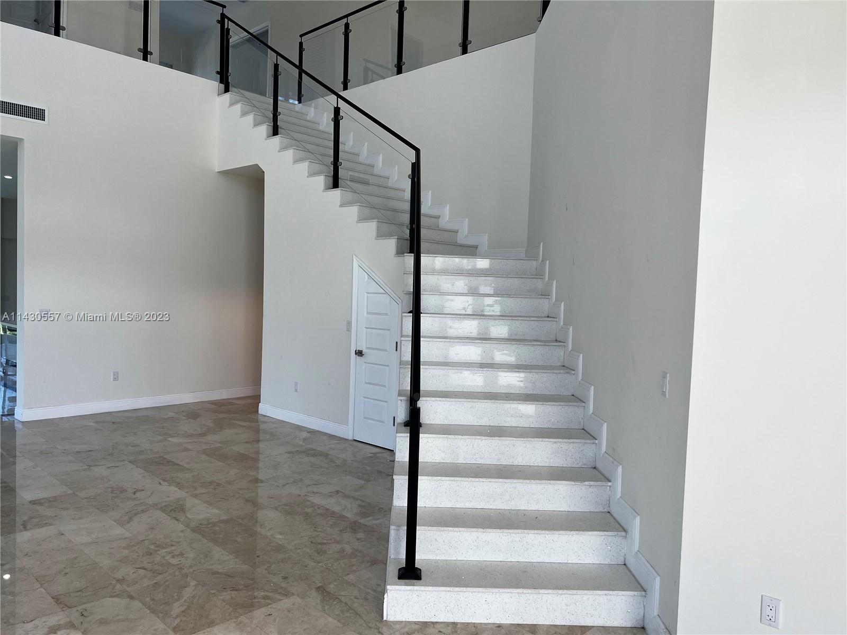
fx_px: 636
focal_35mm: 26
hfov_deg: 67.3
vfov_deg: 53.1
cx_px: 424
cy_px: 318
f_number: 1.5
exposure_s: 1/330
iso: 50
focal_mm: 5.7
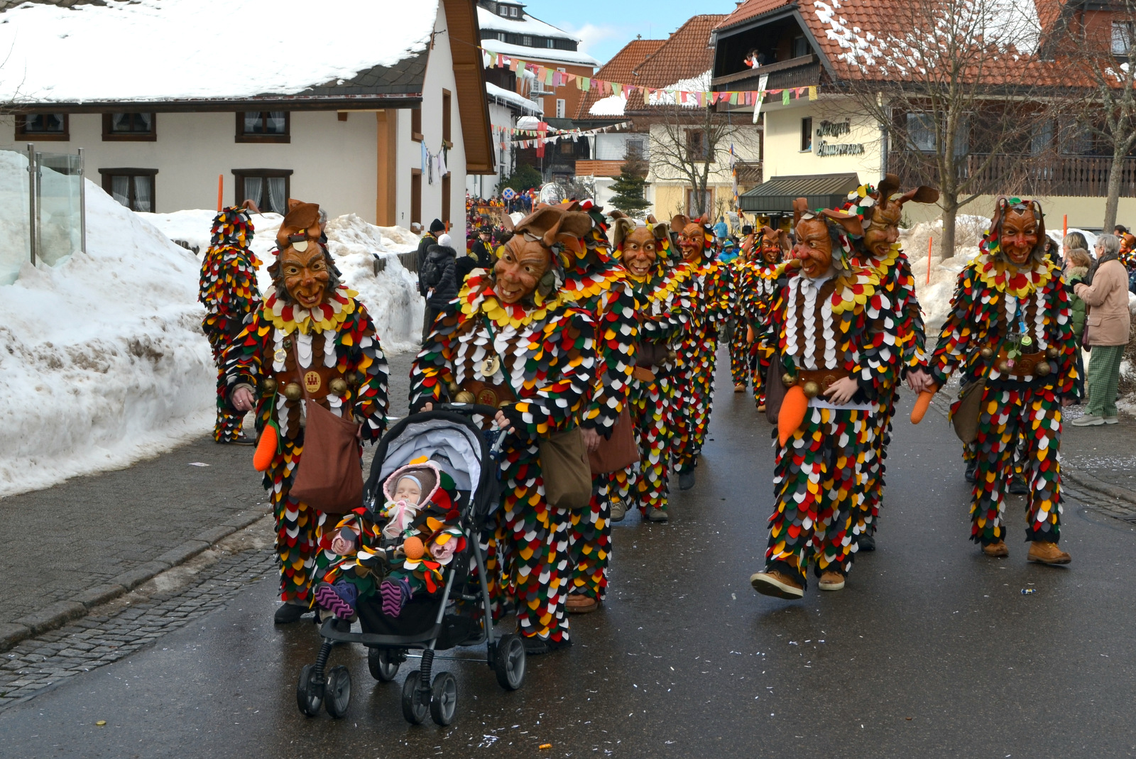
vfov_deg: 34.3
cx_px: 568
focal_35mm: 39
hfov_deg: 49.5
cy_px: 380
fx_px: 1231
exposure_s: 1/200
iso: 100
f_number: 10
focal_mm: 26
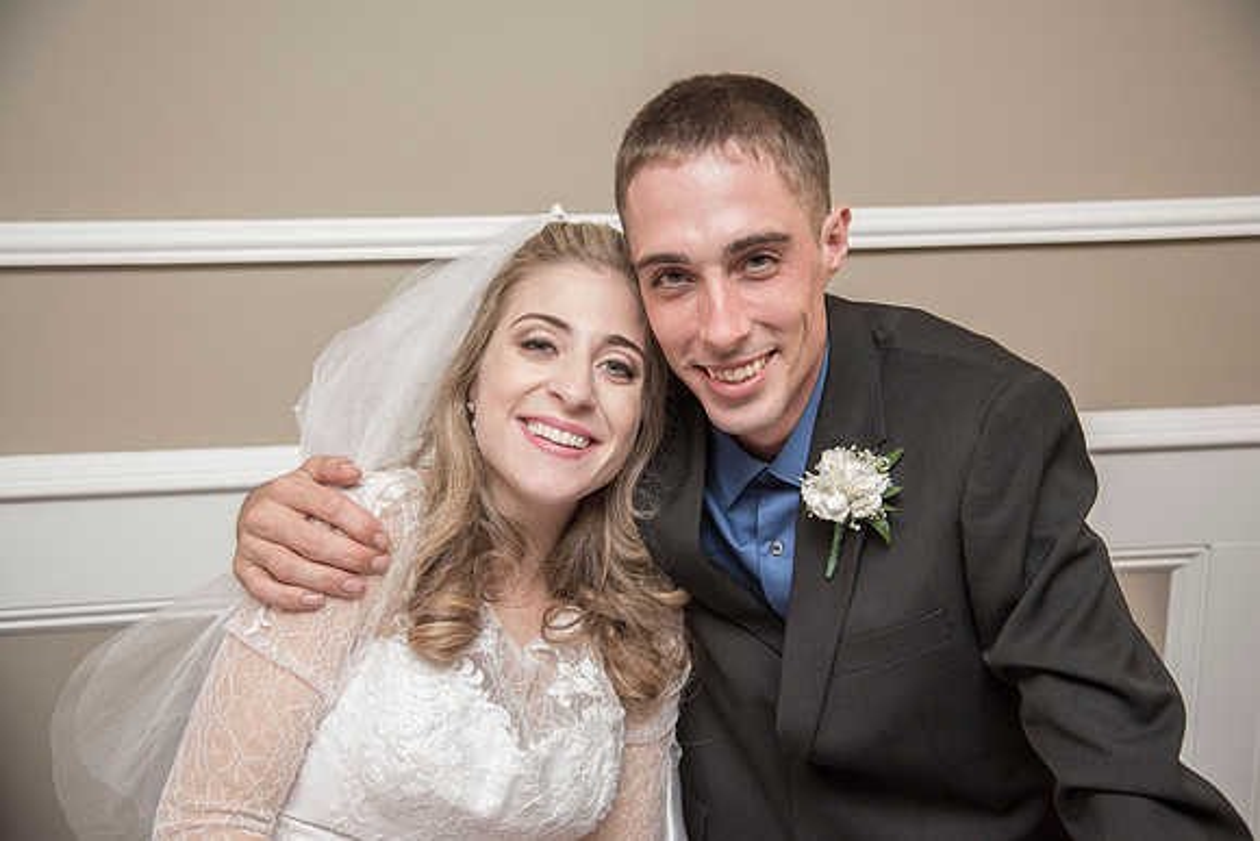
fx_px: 1330
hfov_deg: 50.7
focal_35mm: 38
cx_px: 630
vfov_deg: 35.1
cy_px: 420
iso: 2000
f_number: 4
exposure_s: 1/160
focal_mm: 38
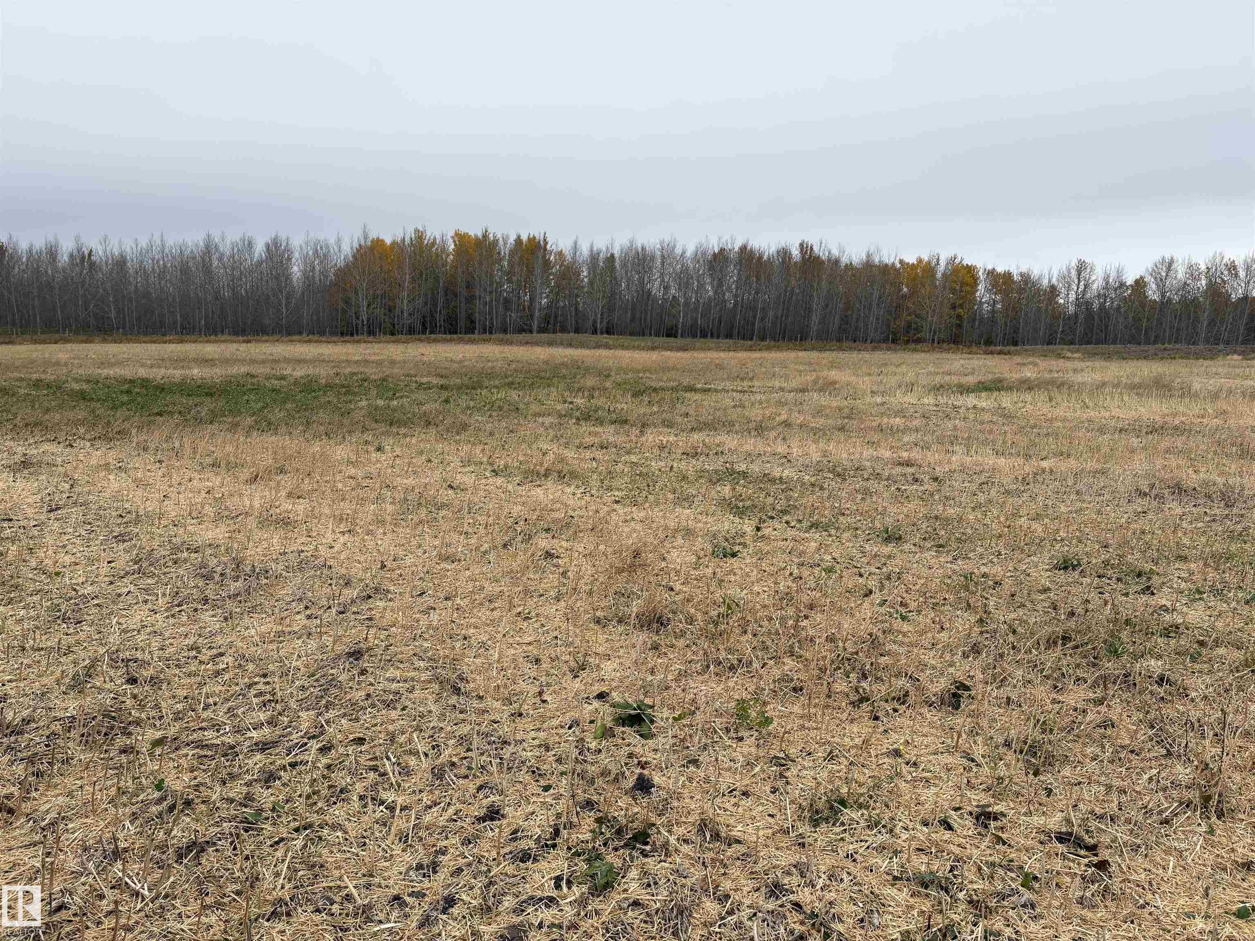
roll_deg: -1.5
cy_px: 470
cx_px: 628
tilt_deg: -7.4
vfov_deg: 53.1
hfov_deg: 67.3
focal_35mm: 26
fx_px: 943
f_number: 1.6
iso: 50
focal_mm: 5.96
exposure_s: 1/1196
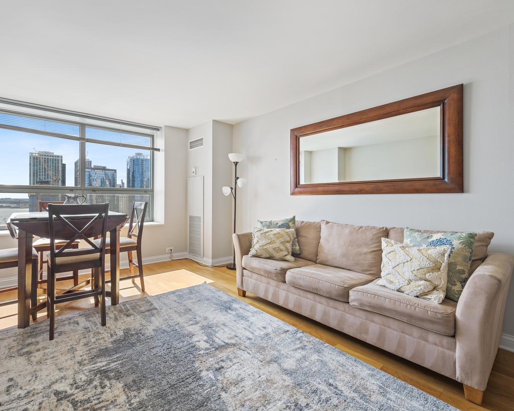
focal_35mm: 16
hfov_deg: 92.3
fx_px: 243
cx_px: 214
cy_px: 204
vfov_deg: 80.4
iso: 200
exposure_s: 1/6
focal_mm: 14
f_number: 8
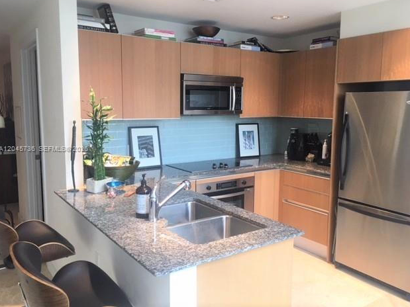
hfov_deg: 60.0
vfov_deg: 46.8
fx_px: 355
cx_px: 209
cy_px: 149
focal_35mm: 30
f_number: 2.2
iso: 32
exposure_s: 1/30
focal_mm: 4.15
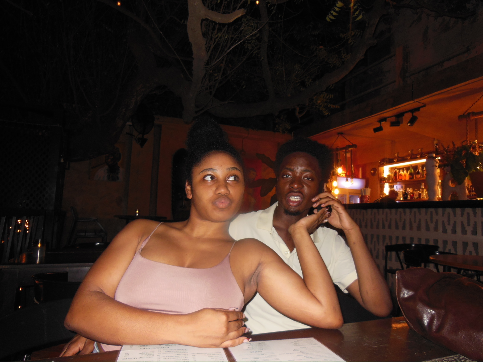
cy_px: 181
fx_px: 349
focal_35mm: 25
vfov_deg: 54.9
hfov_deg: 69.4
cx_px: 242
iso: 200
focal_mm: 4.5
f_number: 3.5
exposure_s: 1/25
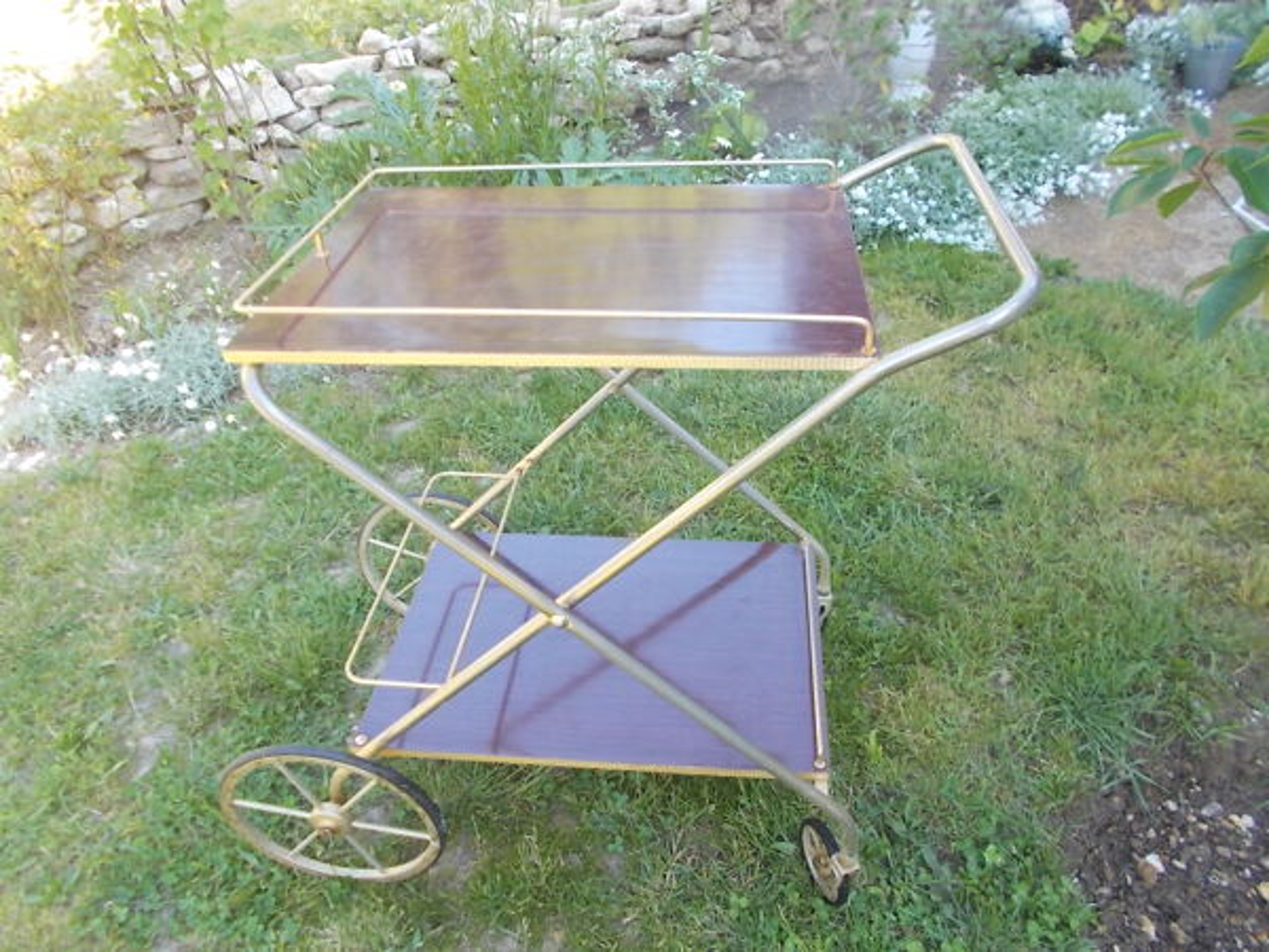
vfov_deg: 53.1
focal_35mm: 26
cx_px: 634
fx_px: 953
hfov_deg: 67.3
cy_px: 476
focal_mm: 4.6
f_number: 3.2
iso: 80
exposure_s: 1/60
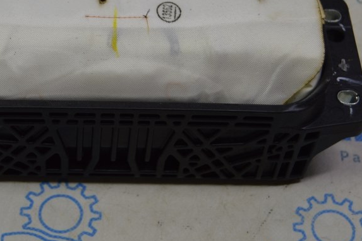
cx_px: 110
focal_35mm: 94
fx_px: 943
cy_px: 37
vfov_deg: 14.4
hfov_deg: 21.6
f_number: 4.5
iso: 400
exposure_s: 1/100
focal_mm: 35
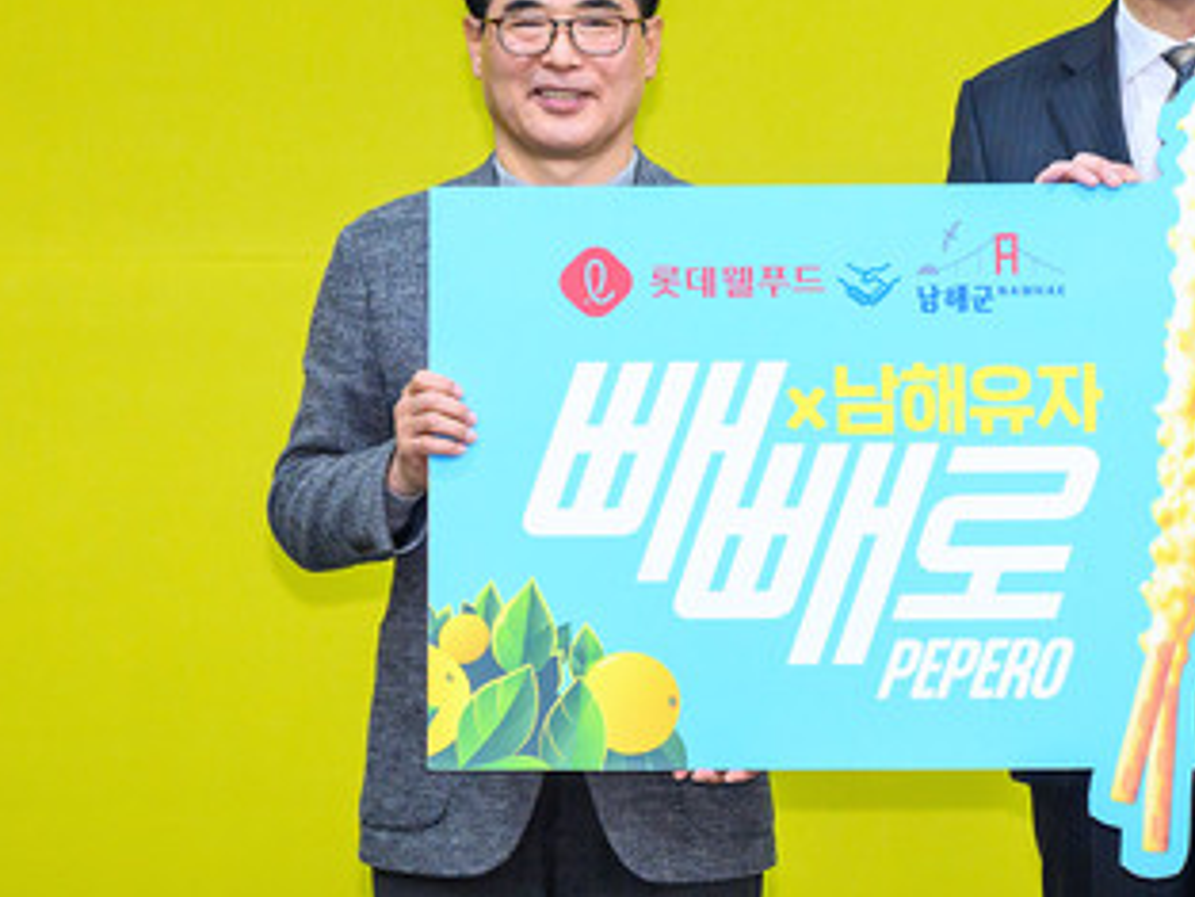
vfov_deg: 5.2
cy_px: 141
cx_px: 786
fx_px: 9946
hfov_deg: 6.9
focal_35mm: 288
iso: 2000
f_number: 4
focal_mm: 140
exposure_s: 1/250
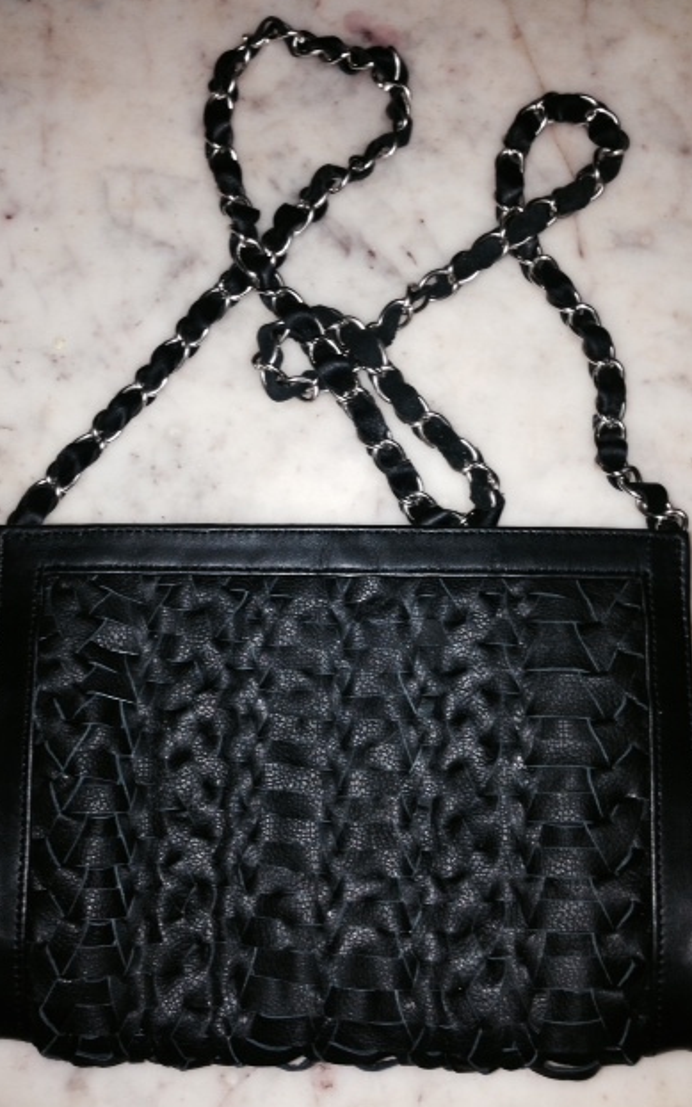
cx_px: 331
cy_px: 557
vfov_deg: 54.0
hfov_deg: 35.3
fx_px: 1086
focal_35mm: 36
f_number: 2.4
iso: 50
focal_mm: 4.12
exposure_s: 1/20
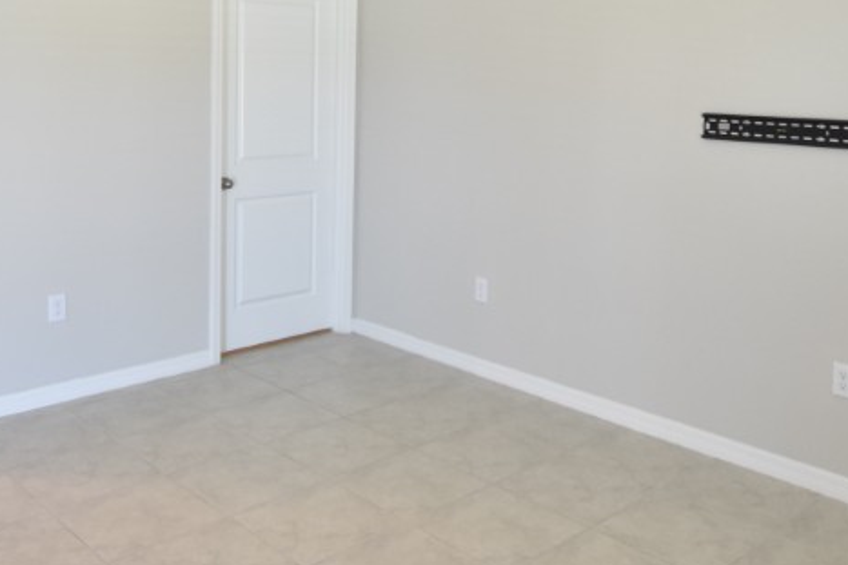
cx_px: 423
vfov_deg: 34.8
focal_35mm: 37
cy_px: 111
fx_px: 871
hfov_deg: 51.9
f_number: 3.5
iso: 800
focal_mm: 10
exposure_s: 1/90
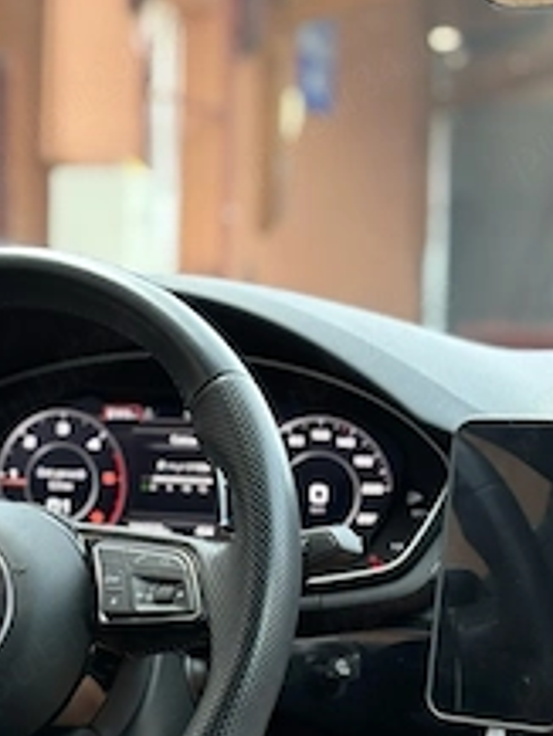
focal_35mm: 96
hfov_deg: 15.4
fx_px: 2043
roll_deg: -1.4
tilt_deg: -2.9
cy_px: 400
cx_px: 156
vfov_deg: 20.4
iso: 50
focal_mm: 5.96
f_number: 1.6
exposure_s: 1/60
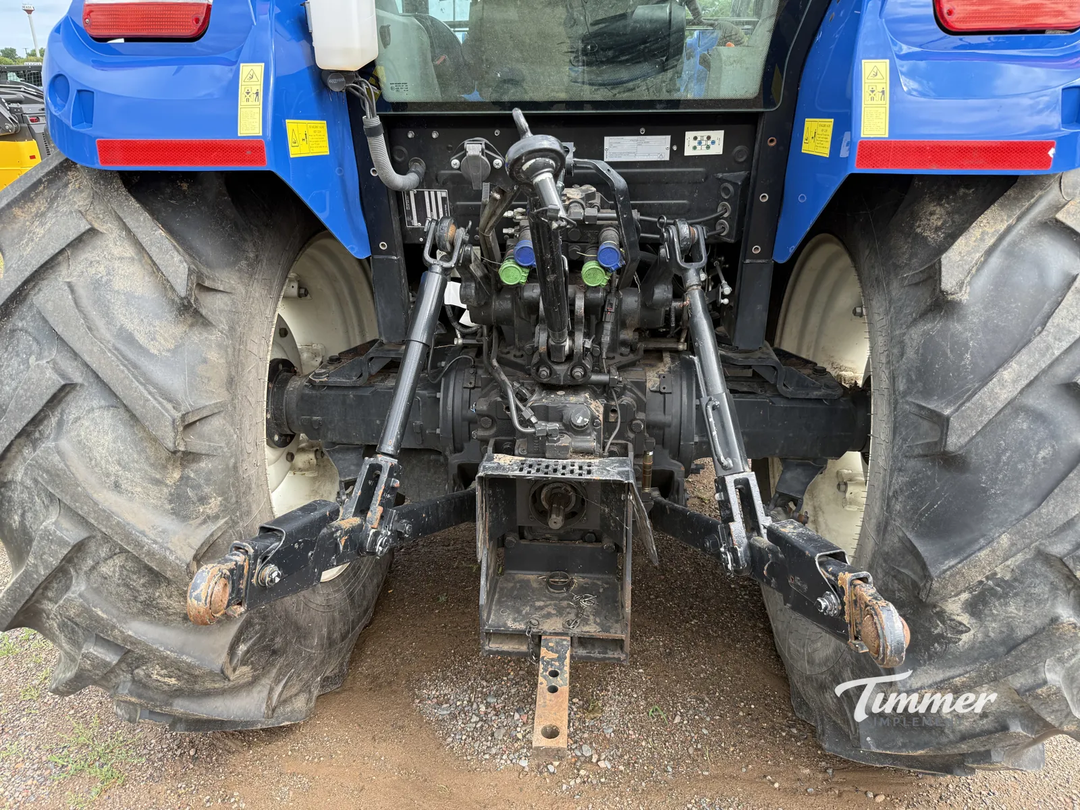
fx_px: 749
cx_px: 540
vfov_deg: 56.8
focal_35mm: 24
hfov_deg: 71.6
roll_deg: -2.2
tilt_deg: -22.5
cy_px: 405
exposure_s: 1/677
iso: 100
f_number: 1.78
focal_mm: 6.76
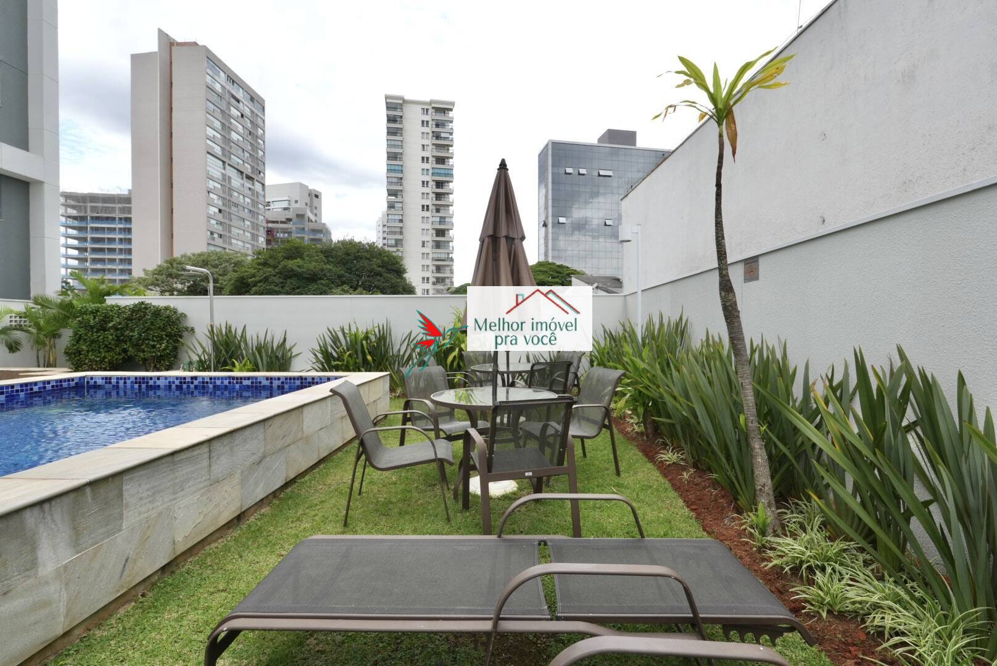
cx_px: 498
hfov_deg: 94.9
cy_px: 333
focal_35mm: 16
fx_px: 457
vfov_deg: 72.2
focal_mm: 11
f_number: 11
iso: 320
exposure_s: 1/160
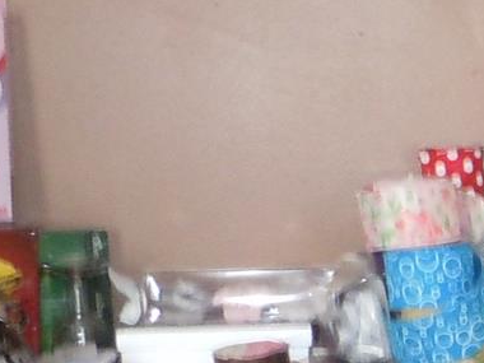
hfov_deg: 11.0
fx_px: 2111
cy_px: 283
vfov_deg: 9.8
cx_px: 1176
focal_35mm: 151
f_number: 3.7
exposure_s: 1/40
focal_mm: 5
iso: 400
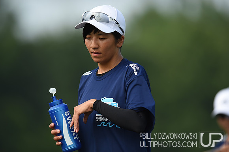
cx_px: 114
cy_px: 76
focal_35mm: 400
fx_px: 2541
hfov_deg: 5.2
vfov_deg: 3.4
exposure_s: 1/1000
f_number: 2.8
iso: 100
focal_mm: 400
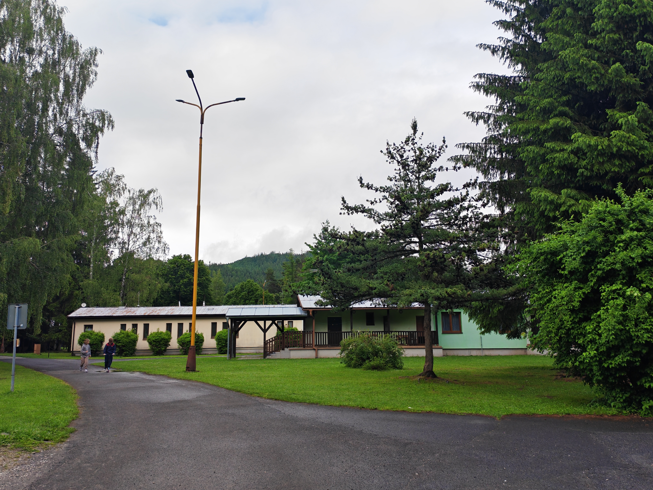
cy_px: 245
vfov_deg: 46.8
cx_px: 326
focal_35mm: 30
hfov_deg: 60.0
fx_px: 566
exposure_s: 1/440
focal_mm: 6.12
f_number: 1.9
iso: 50
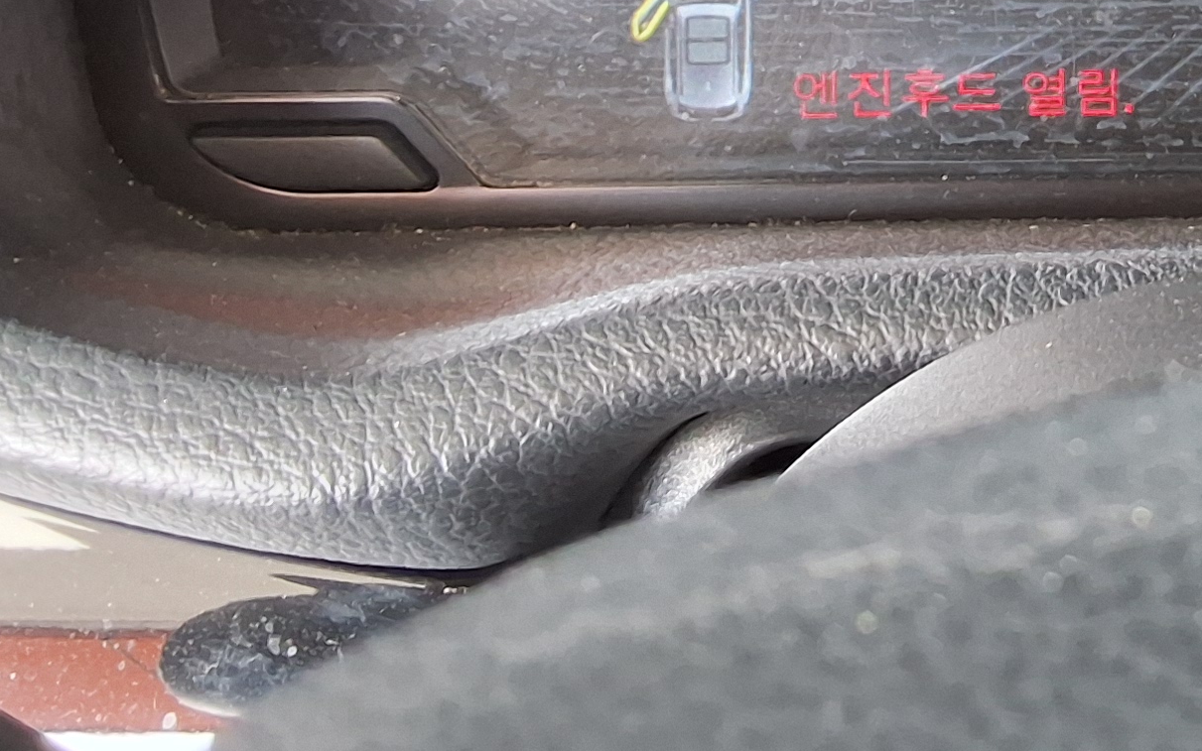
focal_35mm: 80
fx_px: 2621
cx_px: 1476
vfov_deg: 15.3
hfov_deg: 23.4
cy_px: -316
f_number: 1.9
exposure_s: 1/40
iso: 80
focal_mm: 2.91
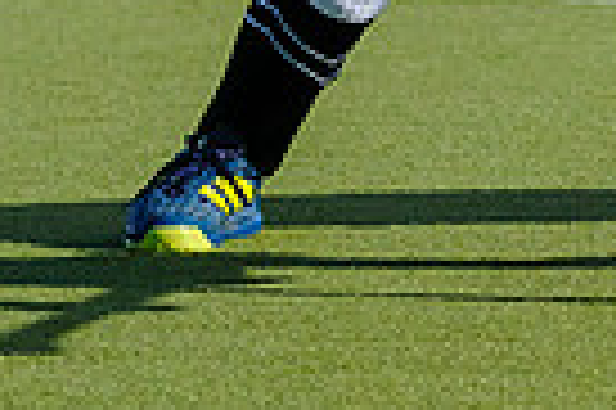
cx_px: 1206
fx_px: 9827
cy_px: -478
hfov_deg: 3.6
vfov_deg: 2.4
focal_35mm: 575
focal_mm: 70
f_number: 4
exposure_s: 1/4000
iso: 400
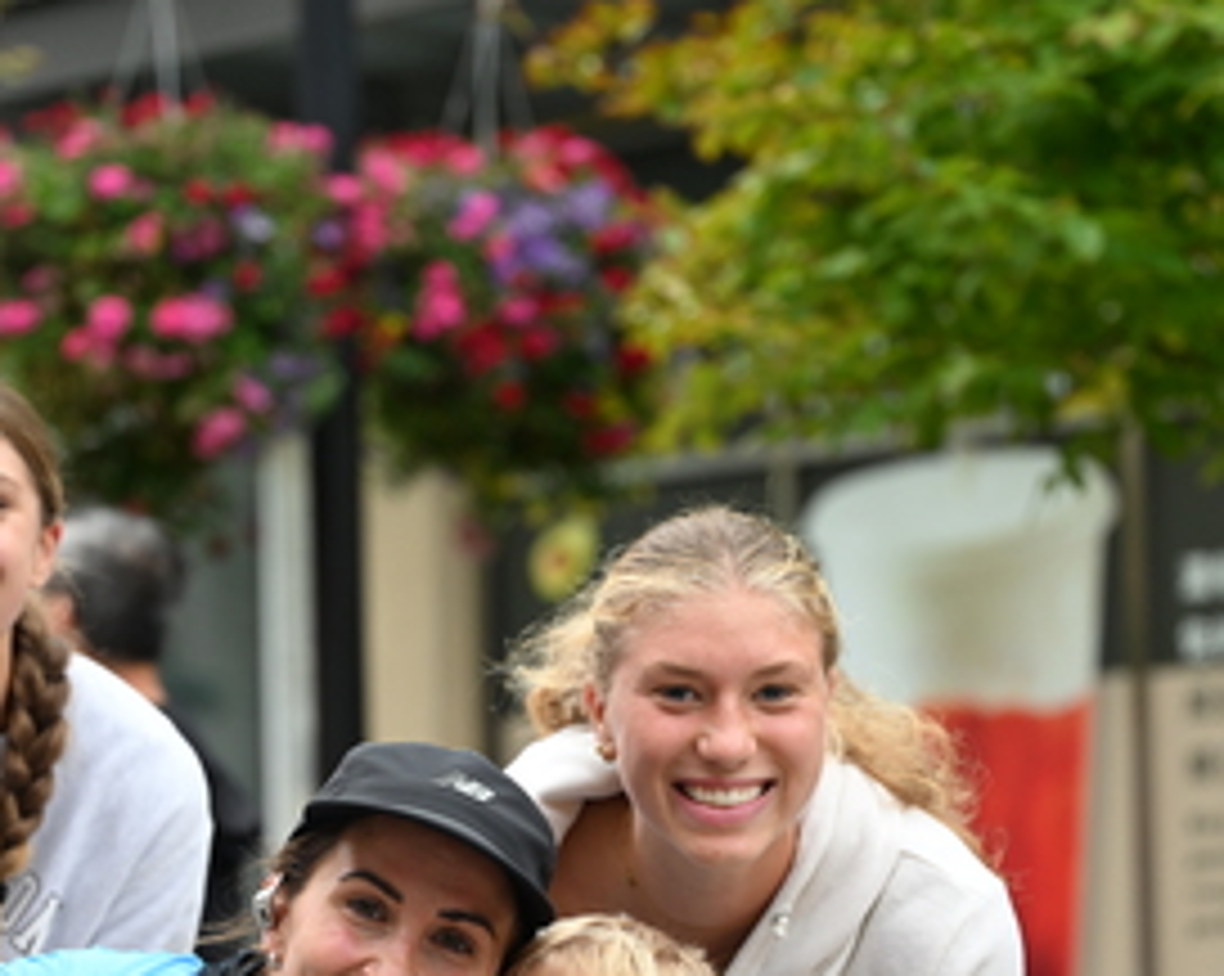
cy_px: 726
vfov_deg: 11.6
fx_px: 4813
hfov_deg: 14.5
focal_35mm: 133
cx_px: 554
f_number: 2.8
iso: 640
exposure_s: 1/1600
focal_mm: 70
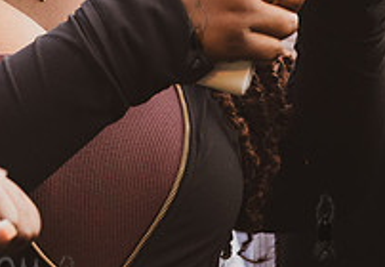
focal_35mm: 214
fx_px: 2317
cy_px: -78
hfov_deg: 9.4
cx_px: -16
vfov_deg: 6.5
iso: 1000
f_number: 4.5
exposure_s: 1/400
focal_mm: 70
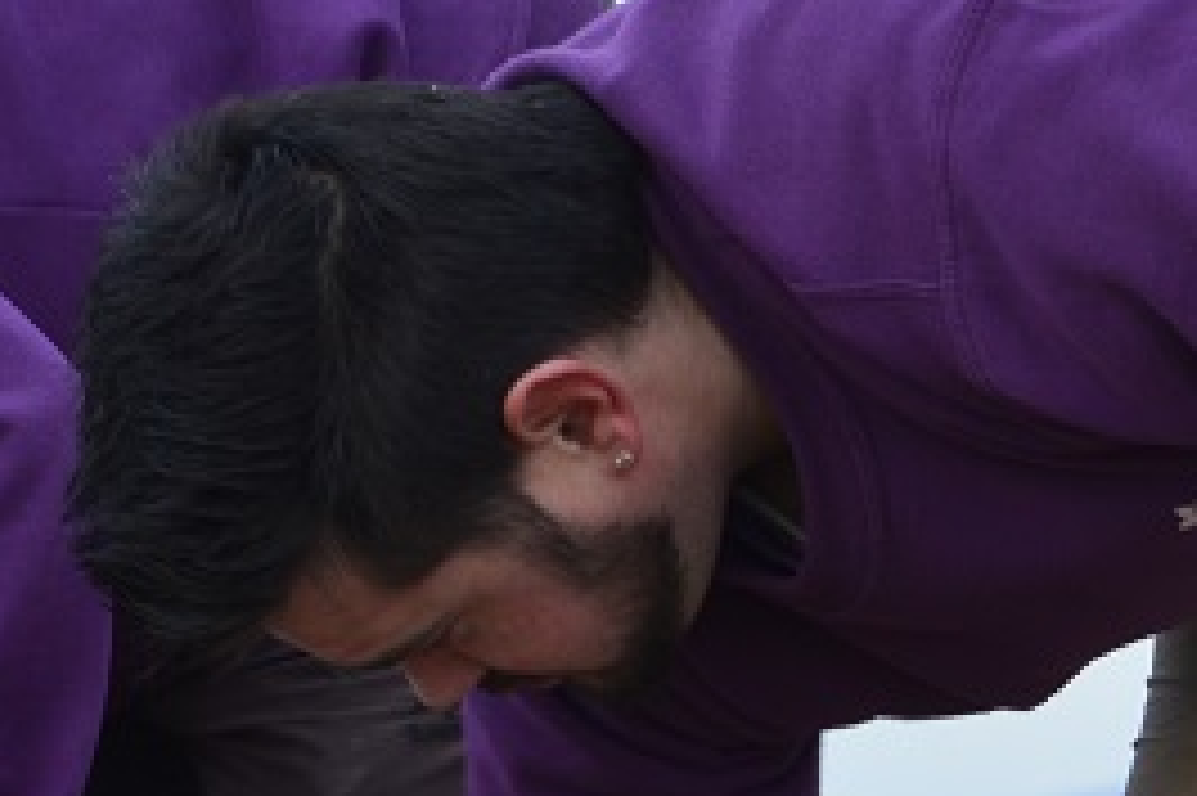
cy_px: 1464
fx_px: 23758
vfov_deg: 1.9
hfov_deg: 2.9
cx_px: 765
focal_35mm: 715
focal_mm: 190
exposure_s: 1/50
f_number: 10
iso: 400
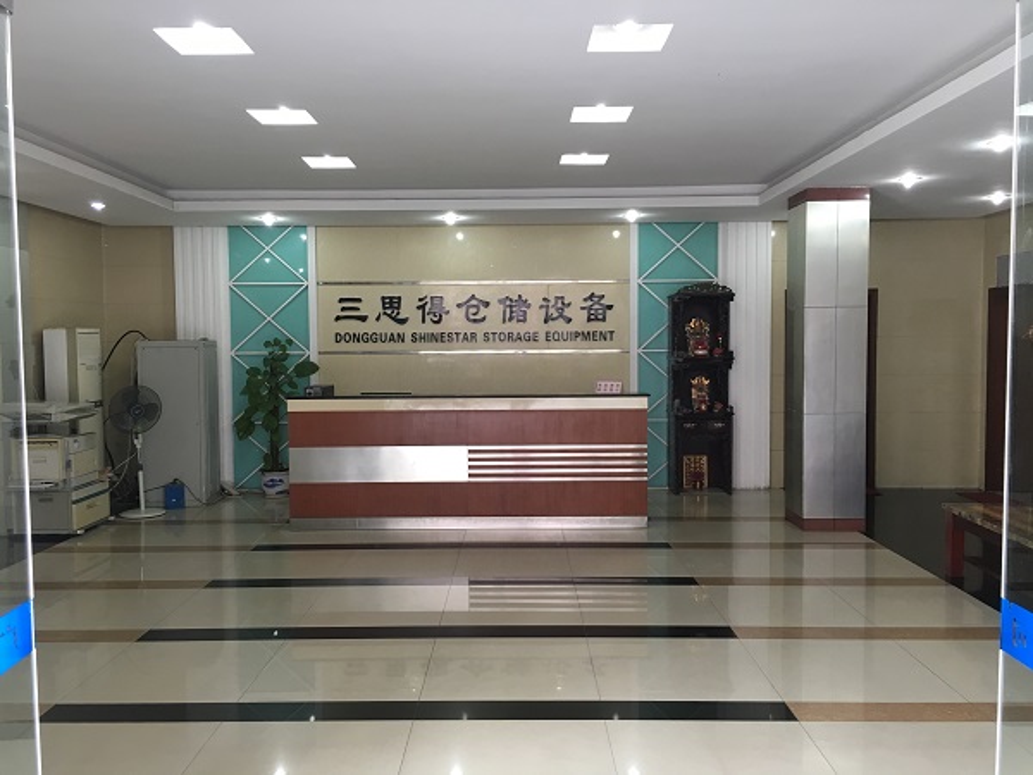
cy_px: 388
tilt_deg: -3.0
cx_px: 516
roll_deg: +0.1
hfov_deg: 61.7
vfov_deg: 48.2
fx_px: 865
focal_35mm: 29
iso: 100
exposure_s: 1/33
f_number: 2.2
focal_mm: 4.15
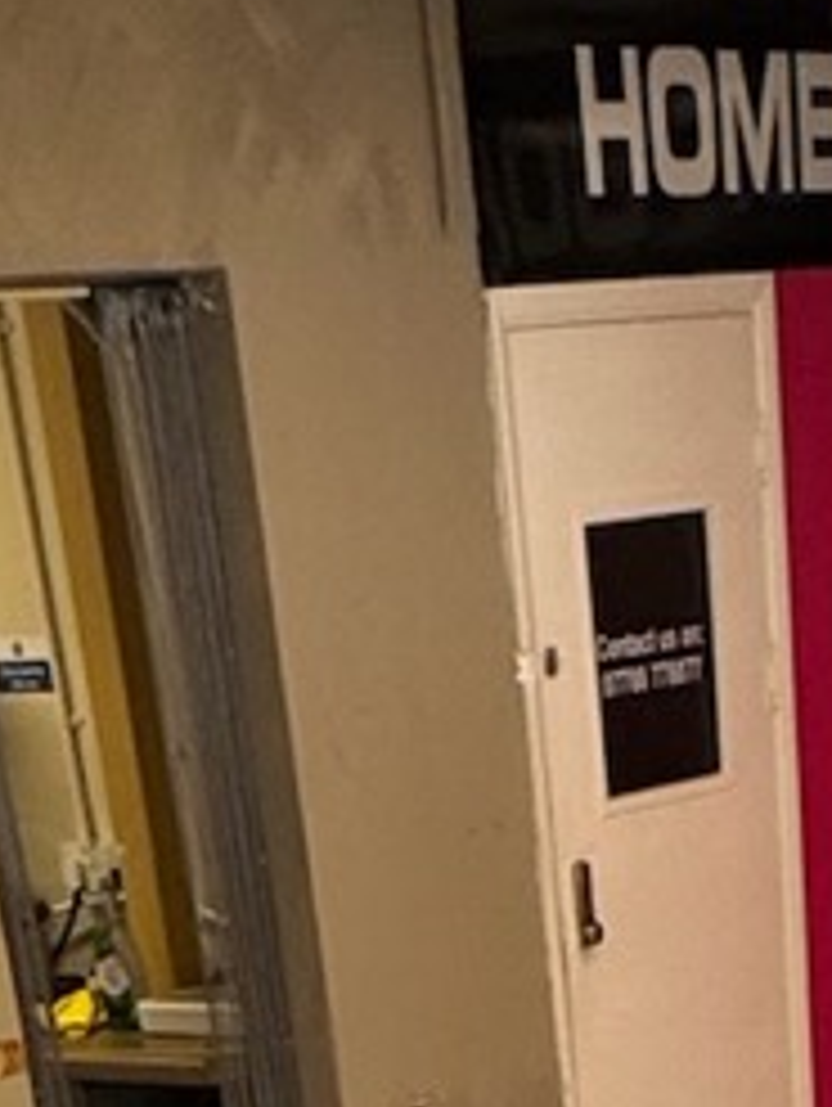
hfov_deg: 16.1
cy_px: 2880
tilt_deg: -40.4
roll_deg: +5.4
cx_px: 738
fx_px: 2911
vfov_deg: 13.3
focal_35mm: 91
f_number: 2.2
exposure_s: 1/100
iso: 40
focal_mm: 2.22
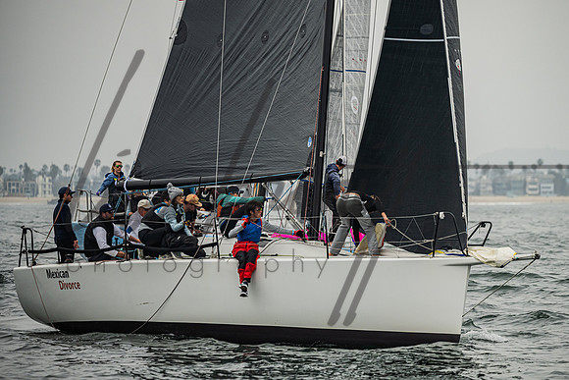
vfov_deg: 4.5
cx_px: 332
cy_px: 180
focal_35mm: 305
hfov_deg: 6.8
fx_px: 4823
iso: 400
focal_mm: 260
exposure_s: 1/4000
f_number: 5
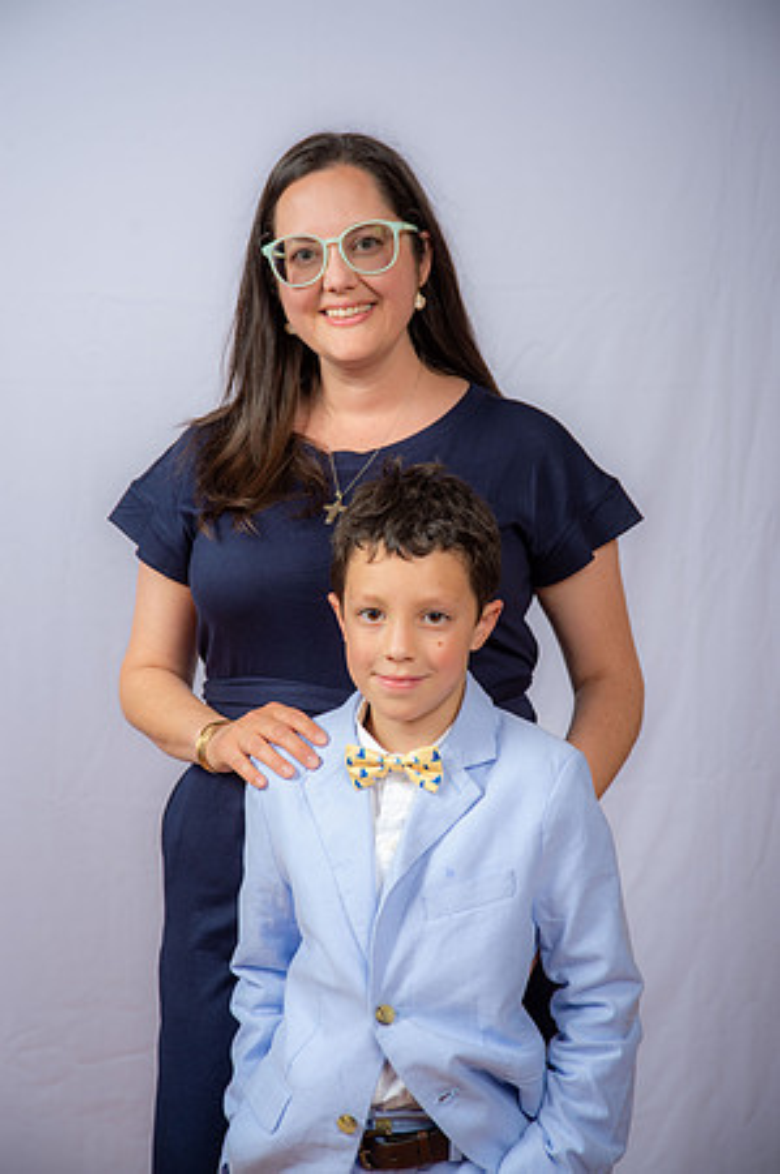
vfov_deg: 28.1
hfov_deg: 18.9
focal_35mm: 72
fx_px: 2345
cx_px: 390
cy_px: 587
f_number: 6.3
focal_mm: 72
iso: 250
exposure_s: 1/160
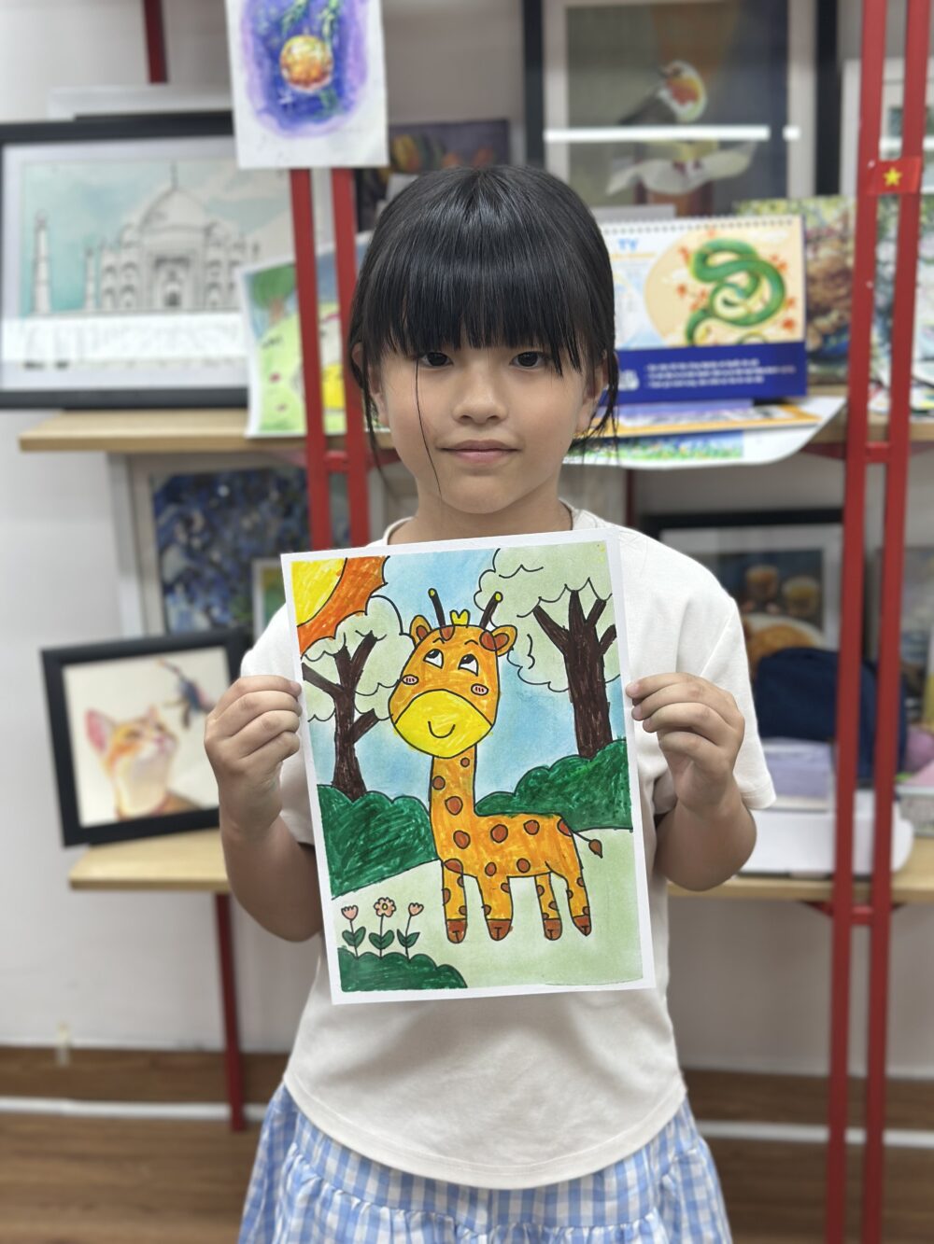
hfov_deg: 30.3
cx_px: 467
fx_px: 1727
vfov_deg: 39.7
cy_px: 622
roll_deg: +1.0
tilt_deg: -16.4
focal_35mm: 48
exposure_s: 1/141
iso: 64
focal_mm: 6.86
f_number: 1.78
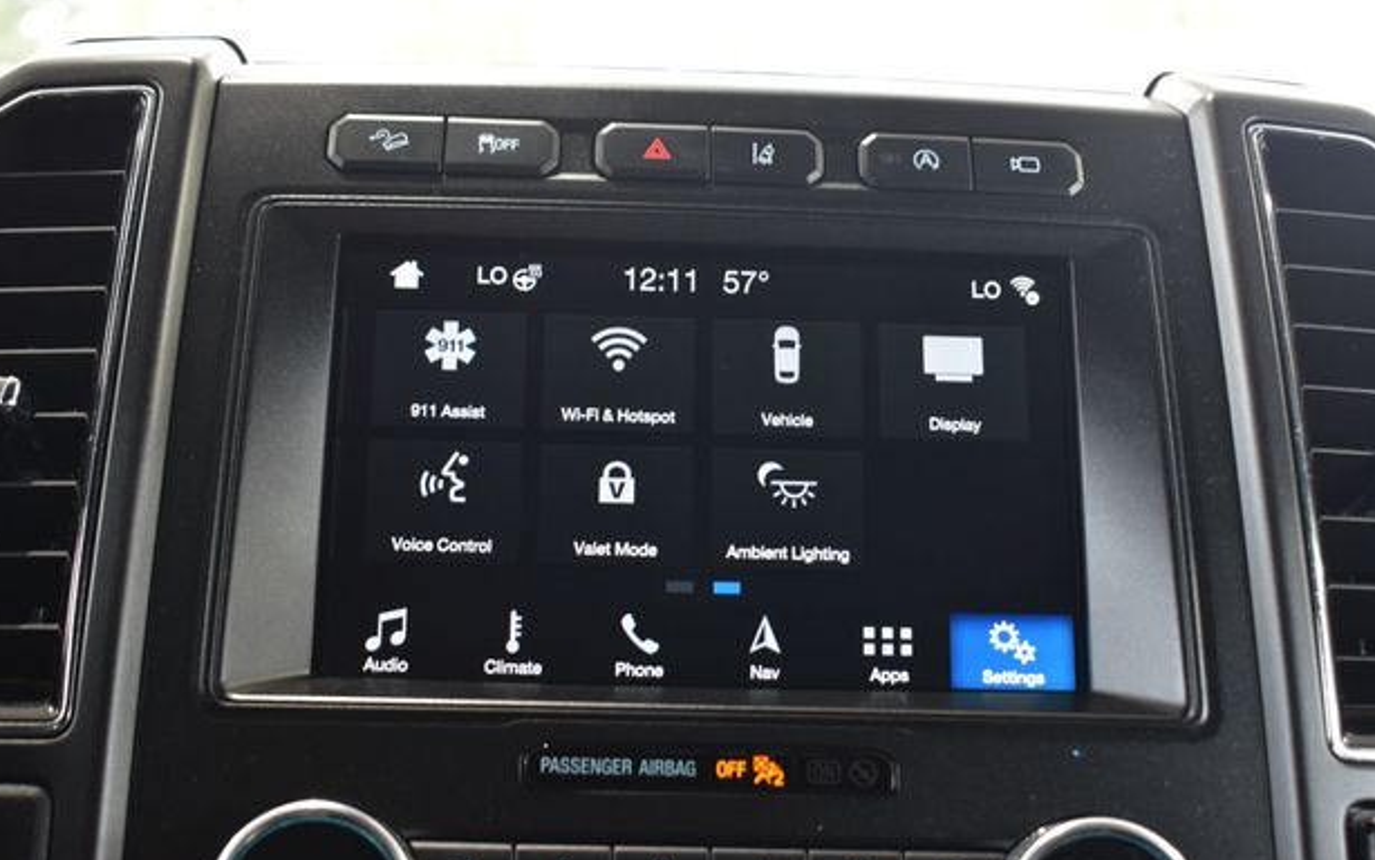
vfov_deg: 25.3
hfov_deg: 39.6
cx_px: 681
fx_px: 1911
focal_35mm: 51
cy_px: 470
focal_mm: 32
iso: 720
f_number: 6.3
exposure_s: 1/15
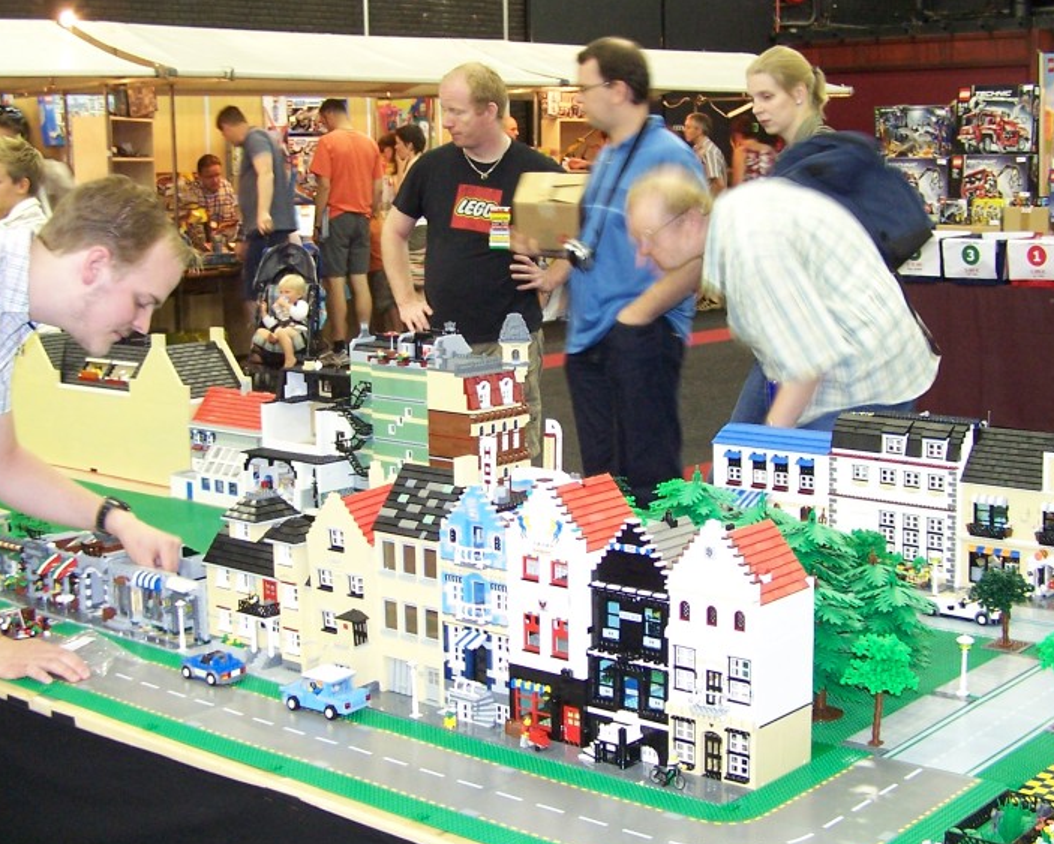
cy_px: 429
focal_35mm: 54
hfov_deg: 34.7
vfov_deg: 28.1
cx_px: 538
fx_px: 1685
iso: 140
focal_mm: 6.3
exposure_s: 1/4
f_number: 2.8
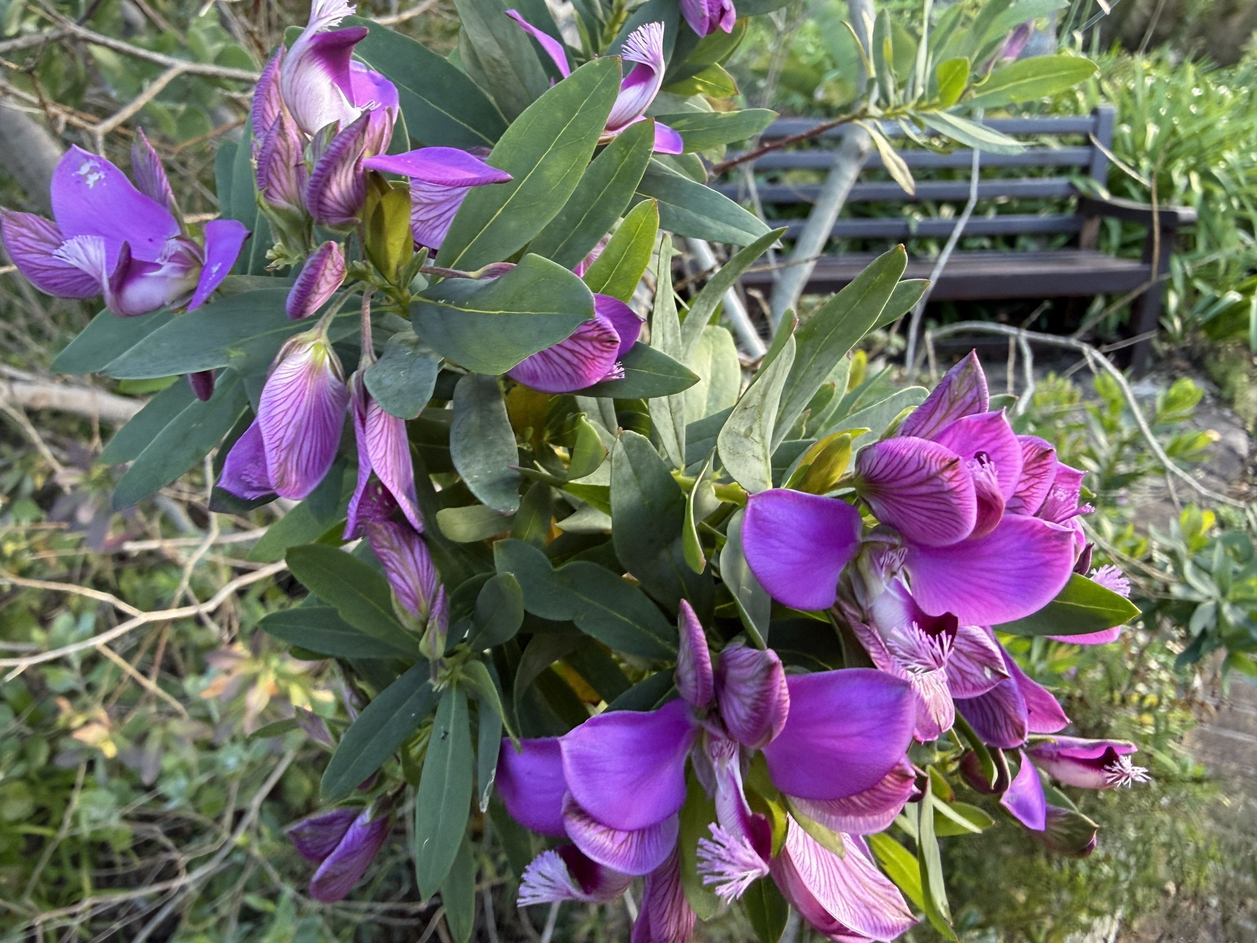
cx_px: 628
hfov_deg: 65.3
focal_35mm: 27
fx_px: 980
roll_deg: +0.3
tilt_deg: -17.6
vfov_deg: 51.4
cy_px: 472
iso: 100
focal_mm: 2.22
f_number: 2.2
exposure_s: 1/99
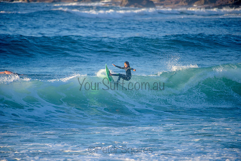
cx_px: 120
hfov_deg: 4.1
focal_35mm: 500
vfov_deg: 2.8
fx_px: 3348
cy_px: 80
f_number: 5.6
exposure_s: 1/2000
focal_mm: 500
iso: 500
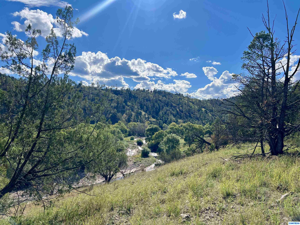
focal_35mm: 26
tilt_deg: +0.5
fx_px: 225
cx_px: 150
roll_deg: -1.1
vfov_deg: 53.1
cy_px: 112
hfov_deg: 67.3
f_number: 1.5
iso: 50
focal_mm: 5.7
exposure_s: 1/7463
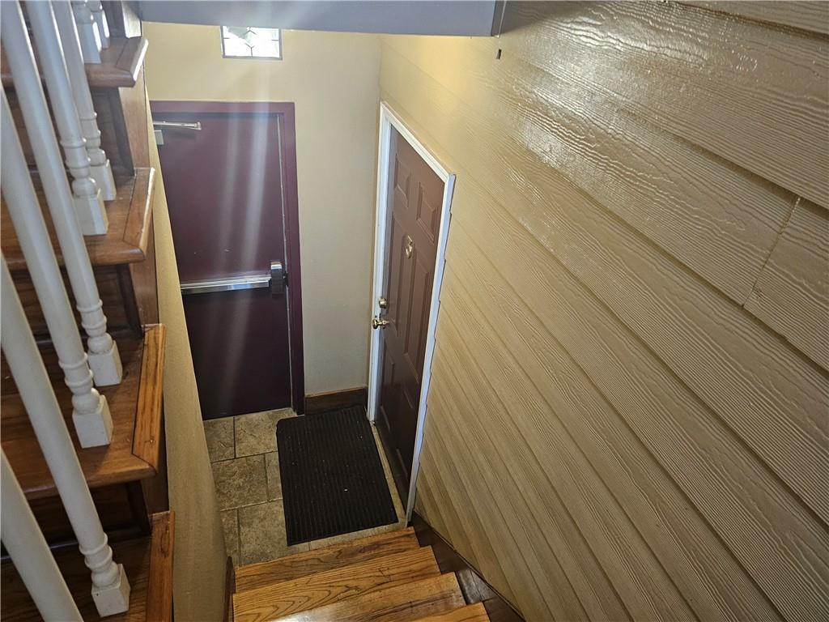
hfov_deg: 73.9
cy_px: 311
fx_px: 551
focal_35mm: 23
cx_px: 414
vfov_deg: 58.9
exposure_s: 1/60
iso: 800
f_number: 1.7
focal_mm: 6.3
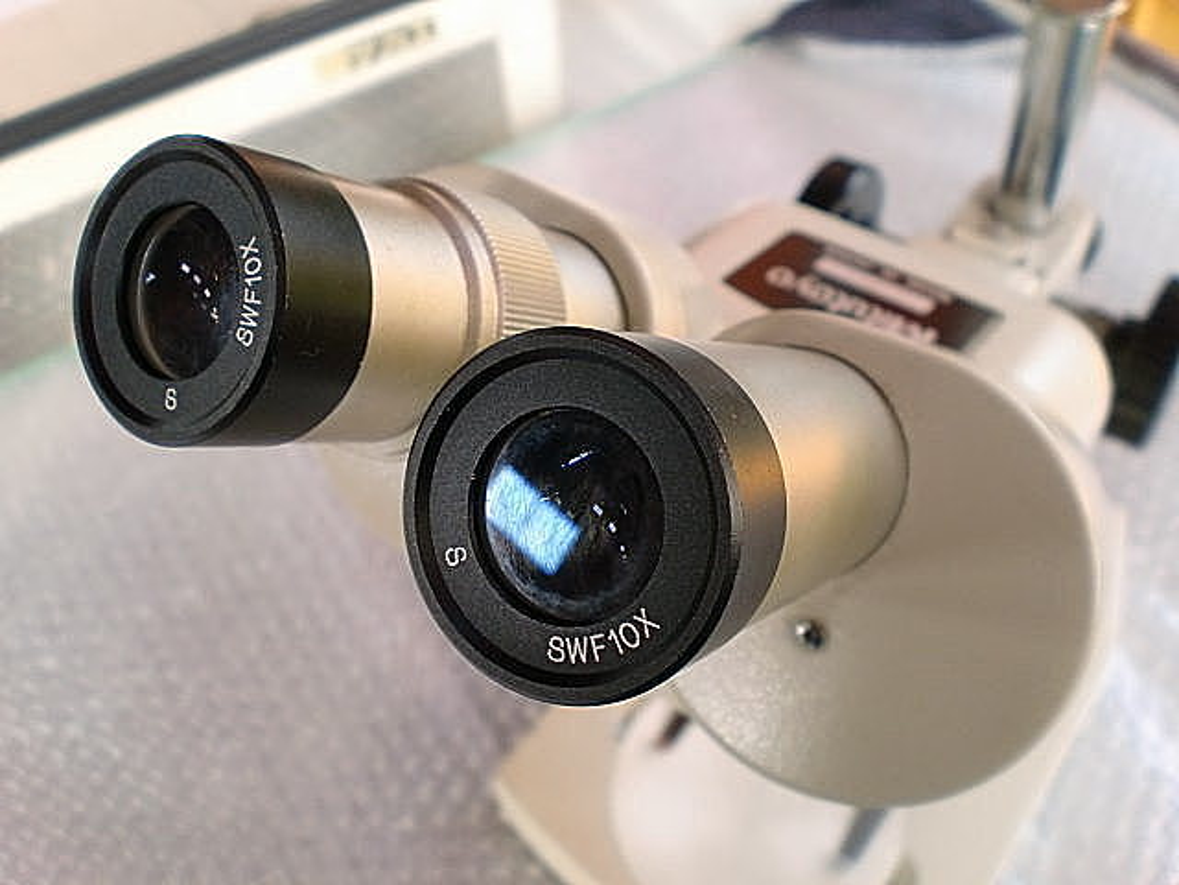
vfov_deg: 40.7
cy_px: 442
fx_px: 1192
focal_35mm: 35
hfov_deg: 52.6
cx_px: 590
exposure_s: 1/60
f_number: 3.1
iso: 200
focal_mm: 6.3
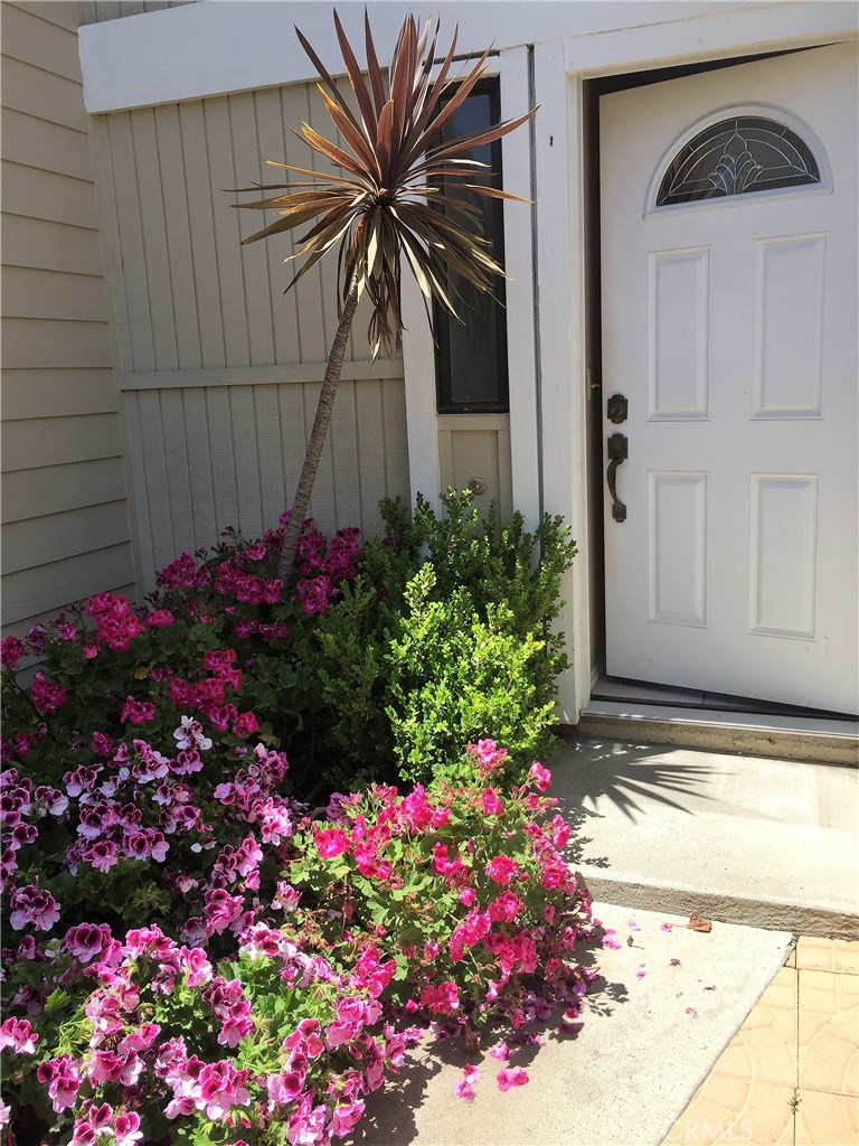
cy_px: 573
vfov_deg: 61.7
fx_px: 960
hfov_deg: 48.2
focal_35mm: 29
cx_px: 430
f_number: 2.2
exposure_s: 1/1130
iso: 32
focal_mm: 4.15
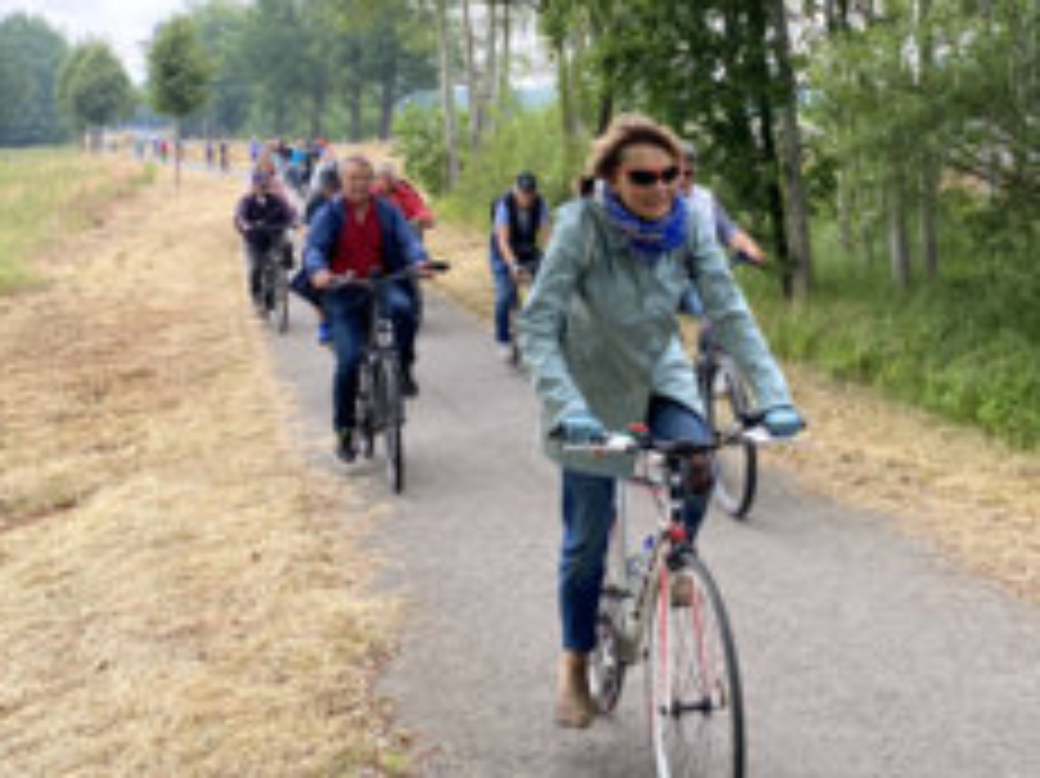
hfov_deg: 41.3
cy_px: 234
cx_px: 729
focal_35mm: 45
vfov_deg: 31.8
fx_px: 1351
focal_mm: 4.2
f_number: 1.8
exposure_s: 1/351
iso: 32
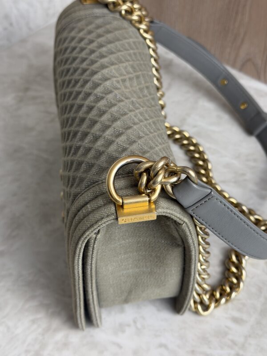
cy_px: 178
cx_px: 134
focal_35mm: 48
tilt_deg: -49.0
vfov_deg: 39.7
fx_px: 494
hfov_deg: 30.3
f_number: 1.78
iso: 64
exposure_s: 1/120
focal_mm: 6.76
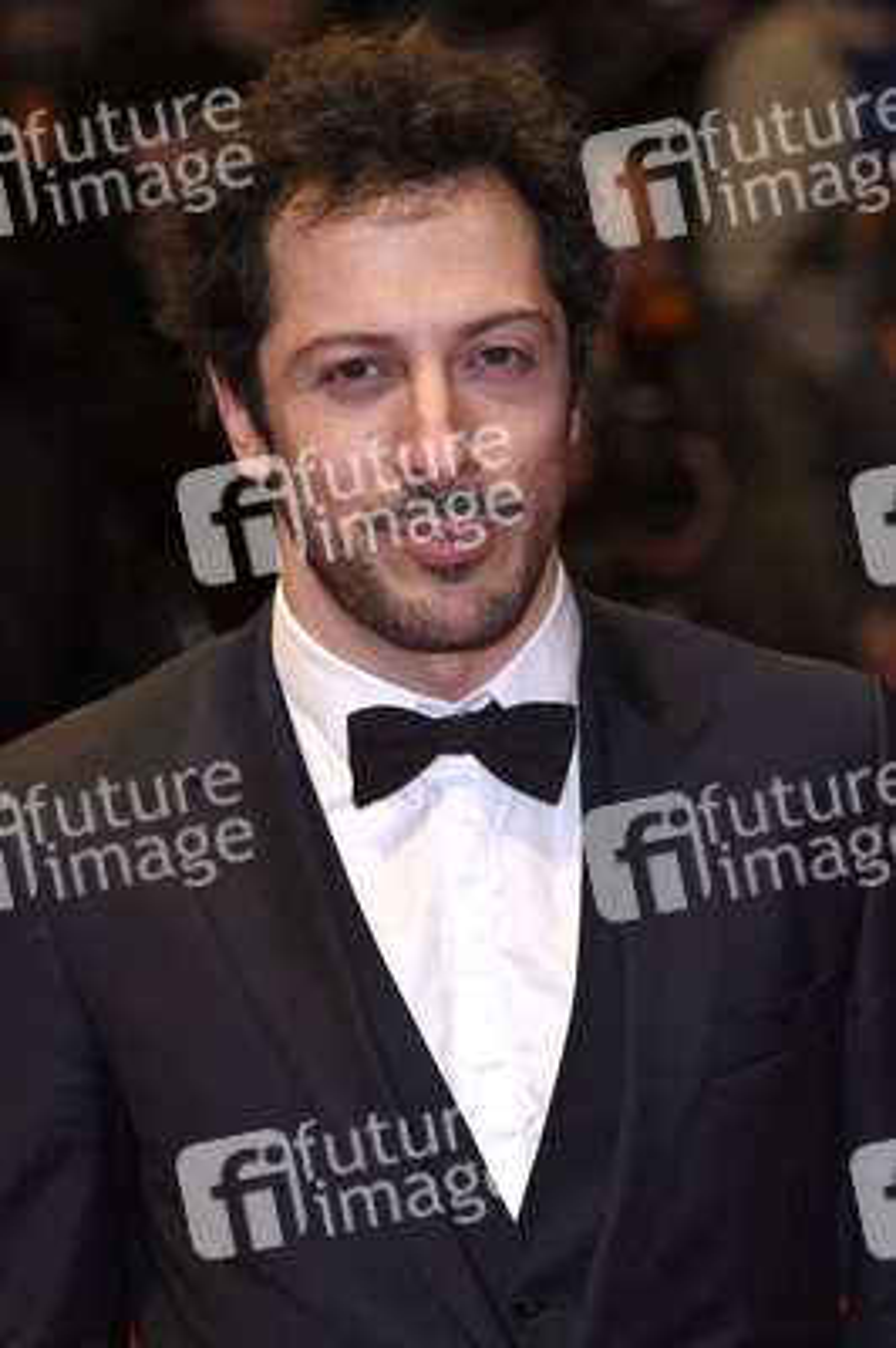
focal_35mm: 147
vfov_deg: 14.0
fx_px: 5497
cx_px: 448
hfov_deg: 9.3
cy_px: 674
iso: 640
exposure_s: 1/500
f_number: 3.2
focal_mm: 98
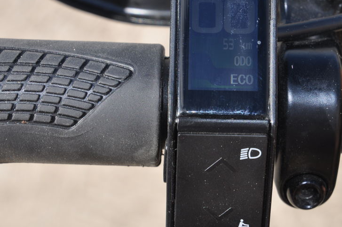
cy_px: 101
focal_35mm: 161
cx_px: 213
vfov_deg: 8.5
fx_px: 1528
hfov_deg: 12.8
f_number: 11
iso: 200
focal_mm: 78
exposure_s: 1/200
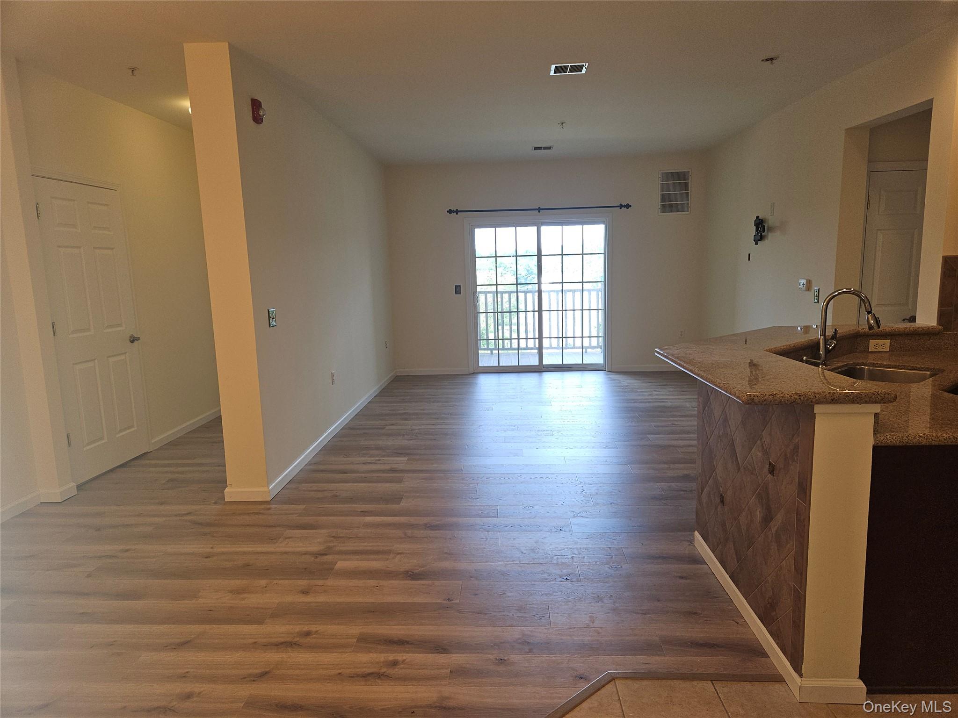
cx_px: 479
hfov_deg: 73.9
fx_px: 637
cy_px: 359
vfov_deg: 58.9
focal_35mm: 23
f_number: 1.8
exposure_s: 1/60
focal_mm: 5.4
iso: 40
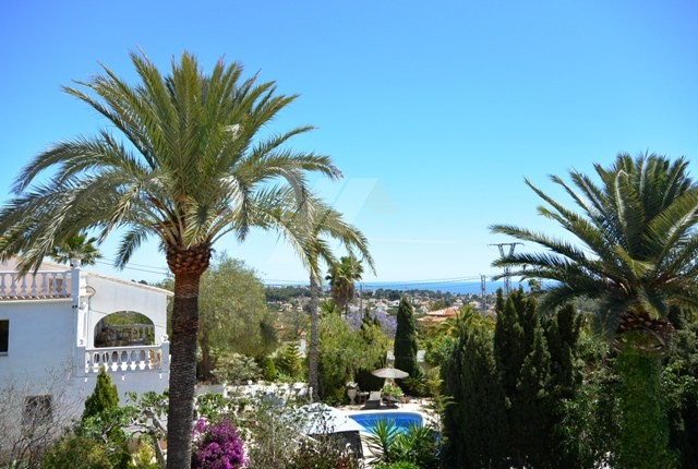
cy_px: 234
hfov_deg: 63.5
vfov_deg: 45.2
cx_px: 349
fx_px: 564
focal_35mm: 29
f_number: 3.5
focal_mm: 11
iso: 100
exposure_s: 1/800
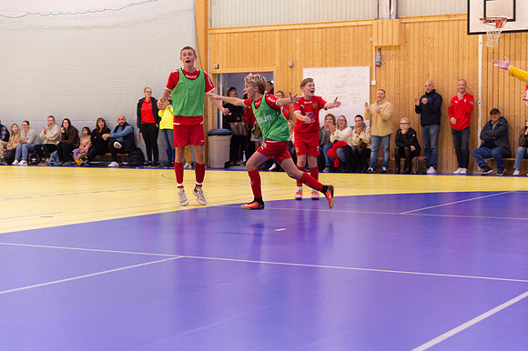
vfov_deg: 19.3
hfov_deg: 28.6
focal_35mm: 71
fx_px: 1035
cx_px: 264
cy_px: 176
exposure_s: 1/400
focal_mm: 70
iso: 3600
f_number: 3.2
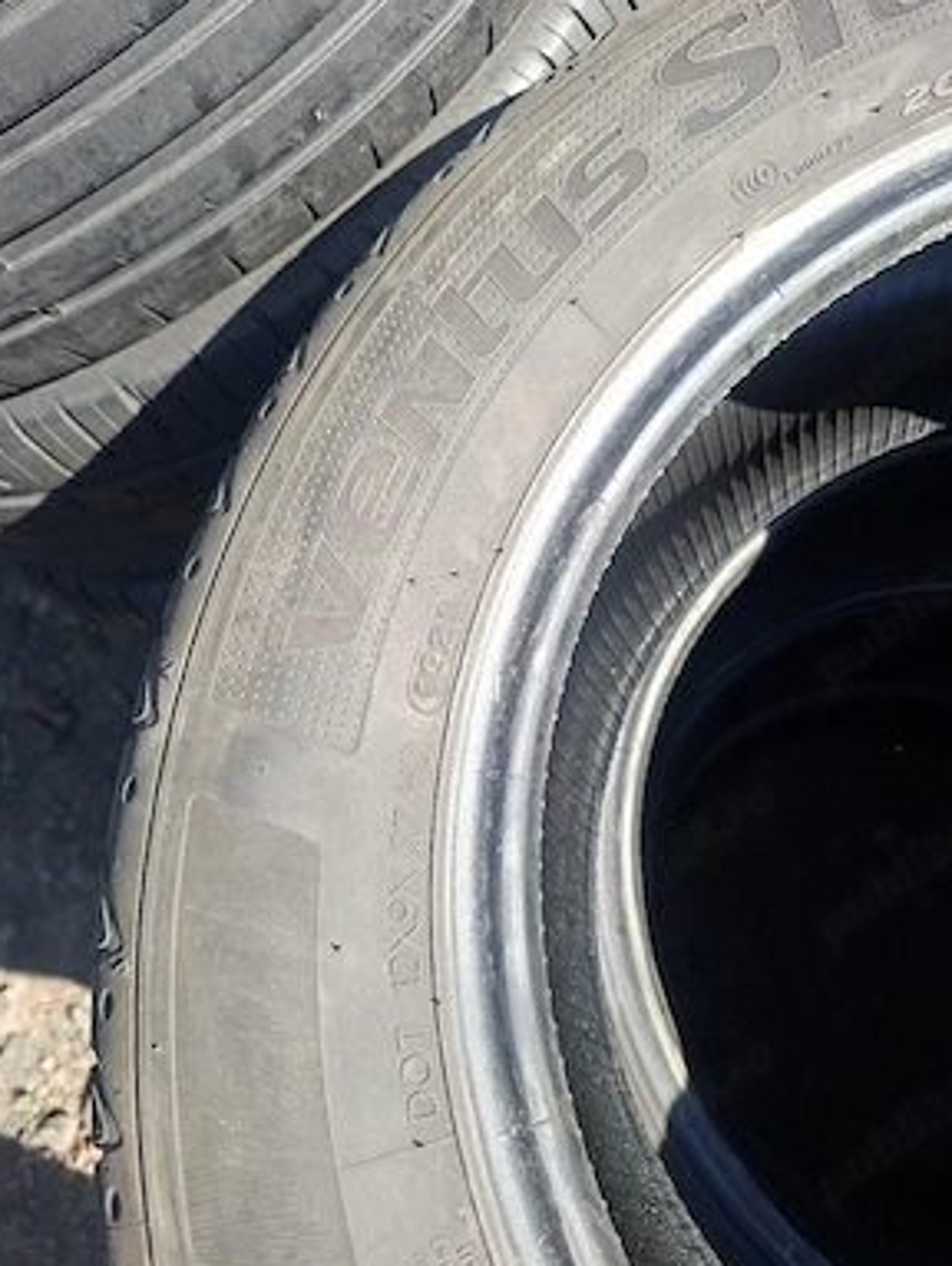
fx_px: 879
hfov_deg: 56.9
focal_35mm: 24
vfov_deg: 71.5
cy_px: 645
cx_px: 476
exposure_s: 1/357
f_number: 1.8
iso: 50
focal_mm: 5.54
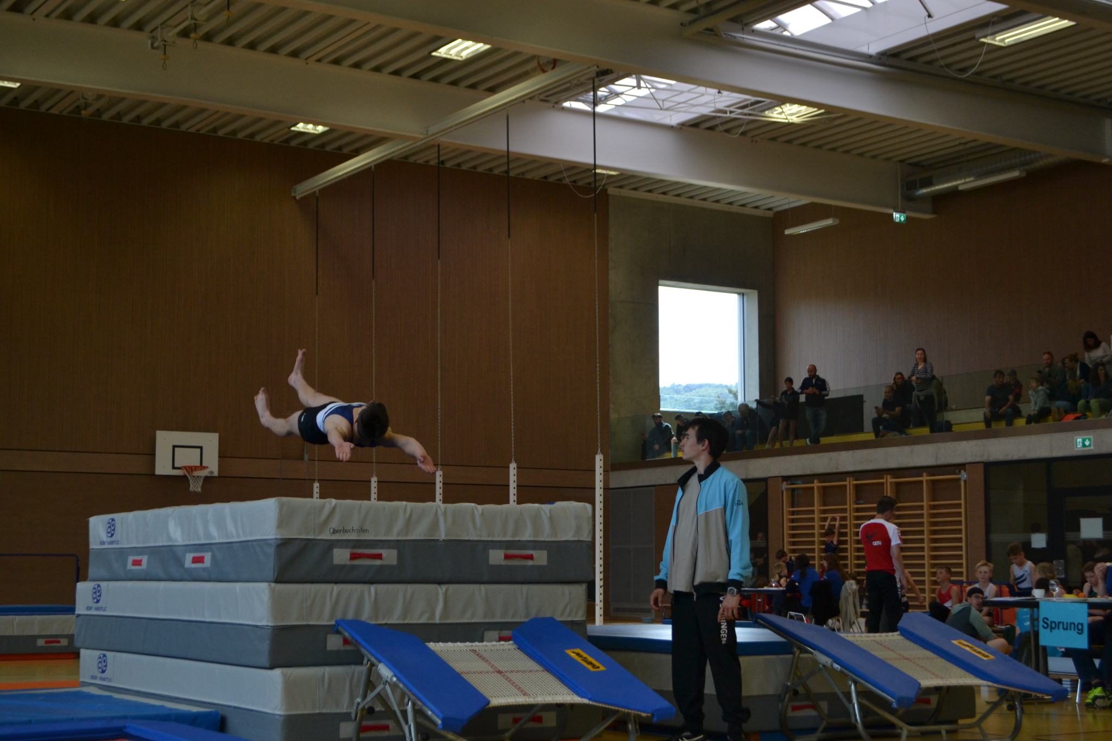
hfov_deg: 35.1
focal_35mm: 57
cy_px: 370
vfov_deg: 23.8
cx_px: 556
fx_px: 1760
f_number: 5
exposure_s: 1/500
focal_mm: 38
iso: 560
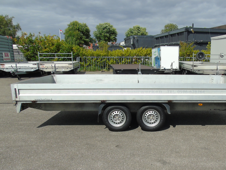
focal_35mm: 35
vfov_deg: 40.4
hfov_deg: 51.5
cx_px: 153
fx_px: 229
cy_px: 109
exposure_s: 1/1000
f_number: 3.8
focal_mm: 4.4
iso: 80
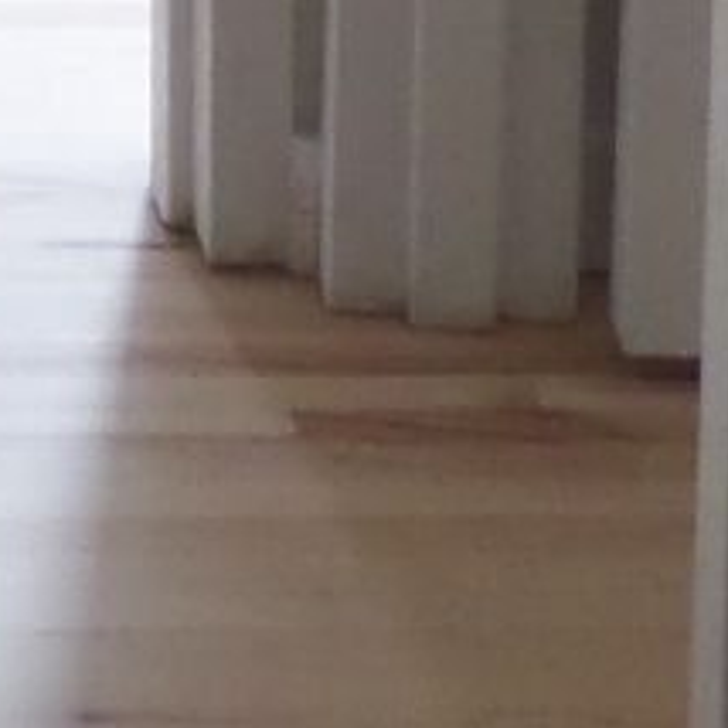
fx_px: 4687
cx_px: -537
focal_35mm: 197
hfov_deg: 8.6
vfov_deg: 7.6
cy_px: -1582
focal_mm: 4
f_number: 3.2
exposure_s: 1/30
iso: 320
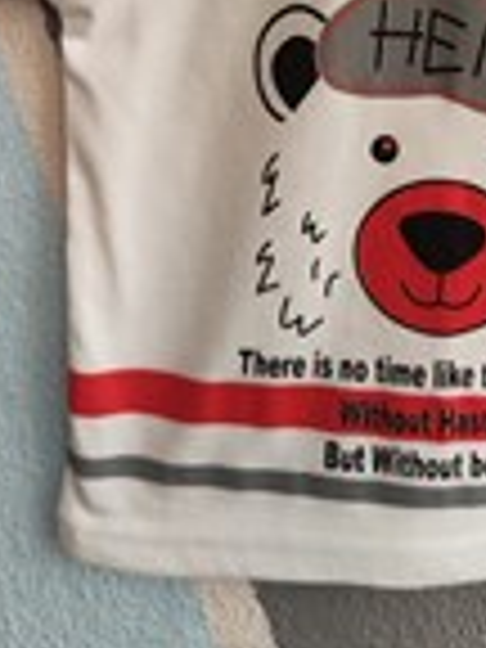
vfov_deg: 25.7
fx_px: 1292
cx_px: 418
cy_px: -97
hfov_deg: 20.9
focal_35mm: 69
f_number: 1.88
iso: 275
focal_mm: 5.59
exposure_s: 1/100
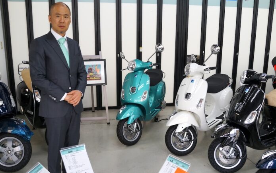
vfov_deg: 35.3
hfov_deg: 54.0
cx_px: 139
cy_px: 89
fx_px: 271
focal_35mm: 36
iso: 400
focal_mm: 35
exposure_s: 1/80
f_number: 5.6
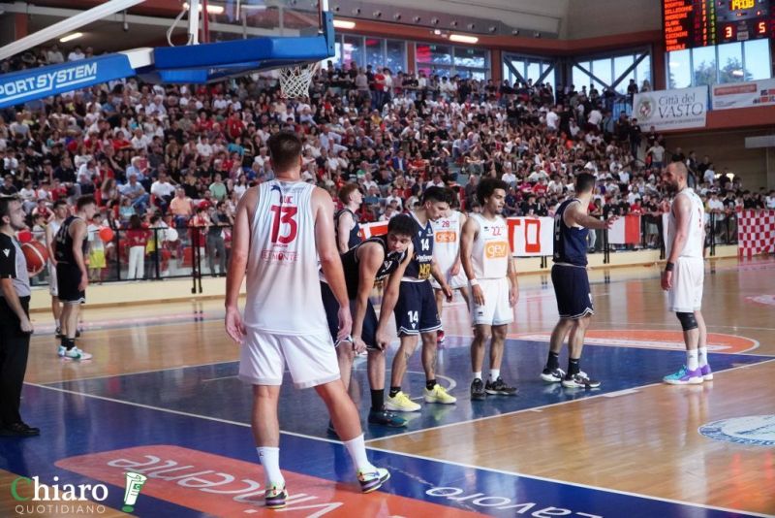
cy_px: 259
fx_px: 1001
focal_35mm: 46
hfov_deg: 42.3
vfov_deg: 29.0
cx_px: 388
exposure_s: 1/1000
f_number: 4
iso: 5000
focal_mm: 31
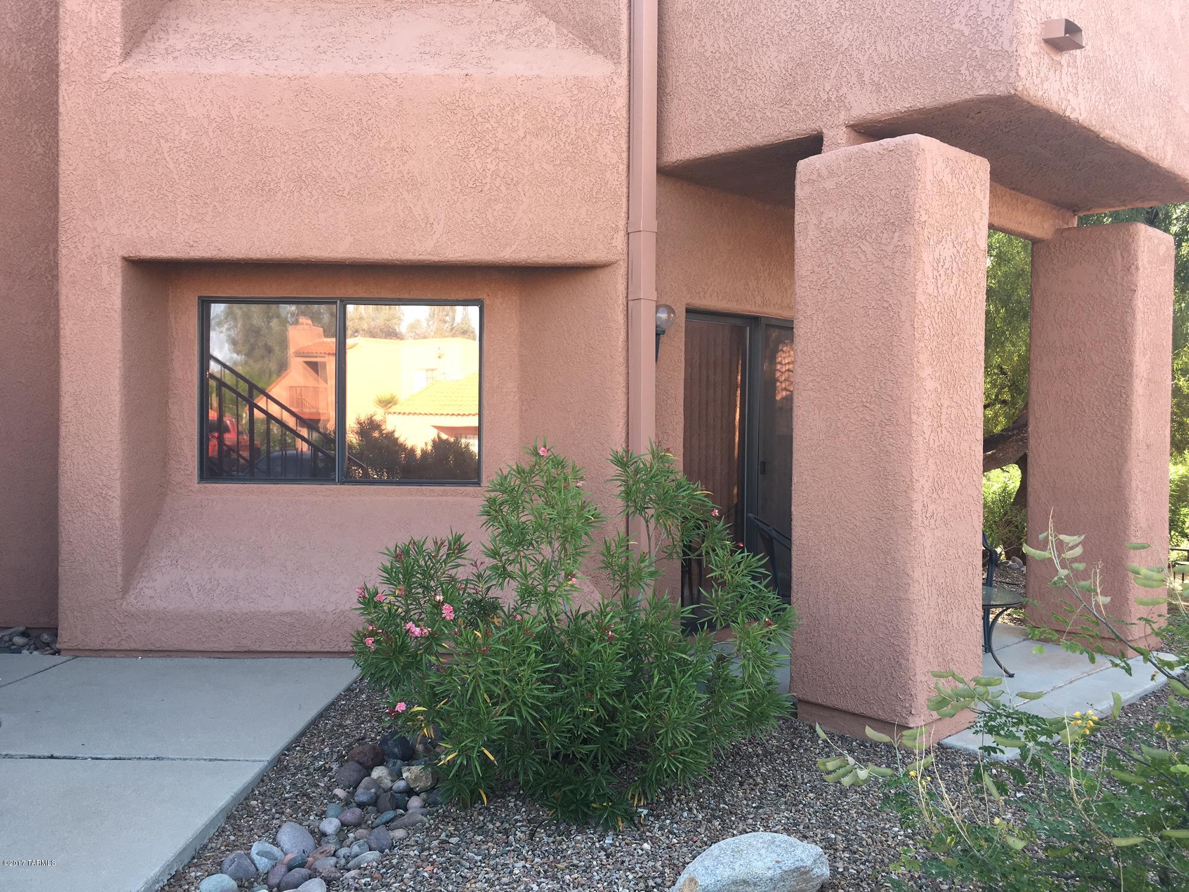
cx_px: 594
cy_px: 446
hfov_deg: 61.7
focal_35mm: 29
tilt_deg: -1.4
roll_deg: -0.1
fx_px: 996
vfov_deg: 48.2
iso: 25
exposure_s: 1/120
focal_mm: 4.15
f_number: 2.2
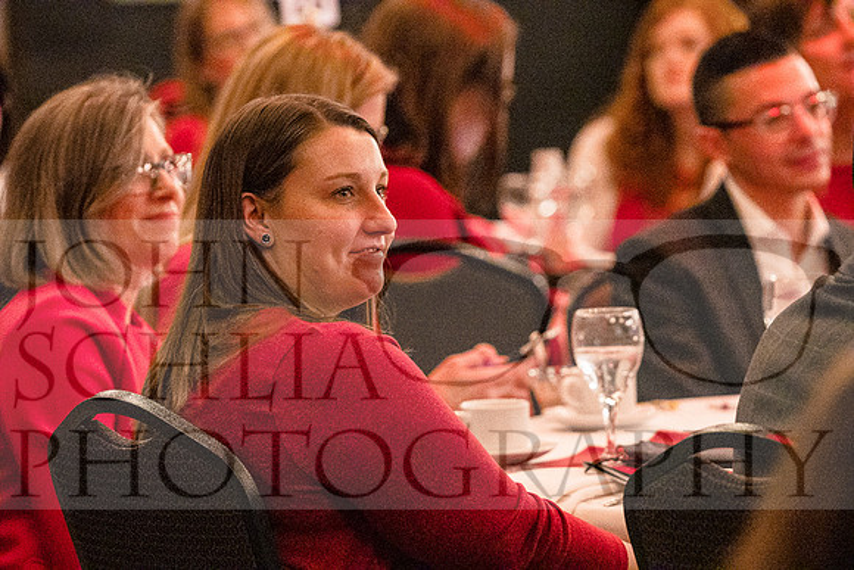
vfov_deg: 4.7
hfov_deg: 7.0
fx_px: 6999
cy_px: 285
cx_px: 427
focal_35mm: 295
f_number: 4
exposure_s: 1/125
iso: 6400
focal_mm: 197
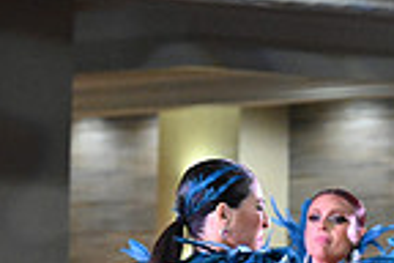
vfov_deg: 3.4
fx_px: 4421
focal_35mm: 404
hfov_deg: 5.1
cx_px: 569
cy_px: 453
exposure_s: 1/320
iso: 6400
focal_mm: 100
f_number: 5.6
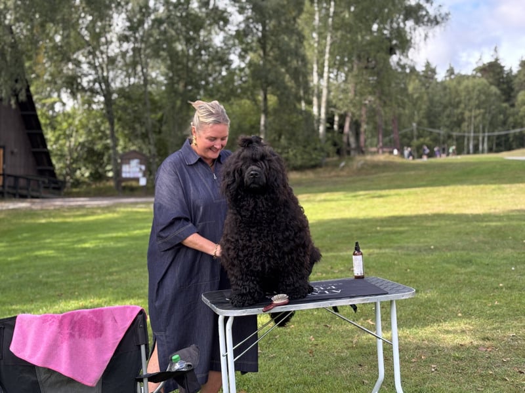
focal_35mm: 52
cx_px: 262
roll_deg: +0.2
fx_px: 789
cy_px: 196
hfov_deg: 36.8
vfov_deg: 28.0
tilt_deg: +0.4
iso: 32
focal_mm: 5.96
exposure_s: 1/237
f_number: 1.6
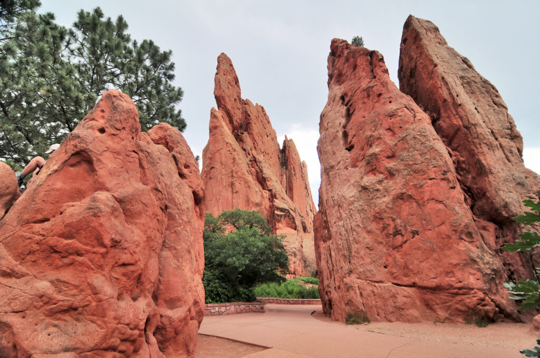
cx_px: 270
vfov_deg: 71.9
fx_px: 247
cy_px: 179
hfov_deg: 95.1
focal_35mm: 16
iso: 200
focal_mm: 11
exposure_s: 1/125
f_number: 5.6
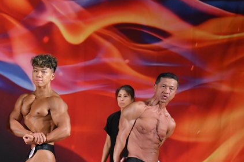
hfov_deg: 6.1
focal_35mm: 337
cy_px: 143
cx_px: 39
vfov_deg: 4.1
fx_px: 2282
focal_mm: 122
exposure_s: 1/400
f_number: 5.6
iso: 3200
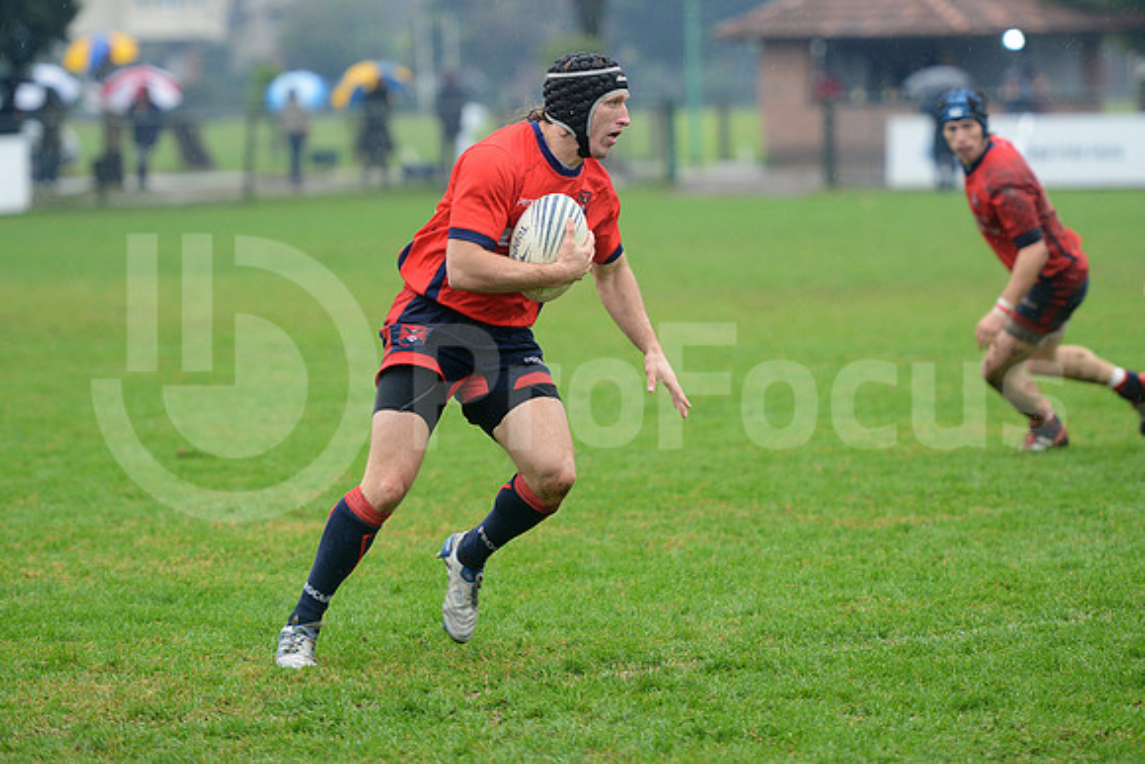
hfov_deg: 12.8
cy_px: 382
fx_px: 5090
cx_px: 572
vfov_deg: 8.6
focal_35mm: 160
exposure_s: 1/500
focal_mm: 160
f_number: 2.8
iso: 1000
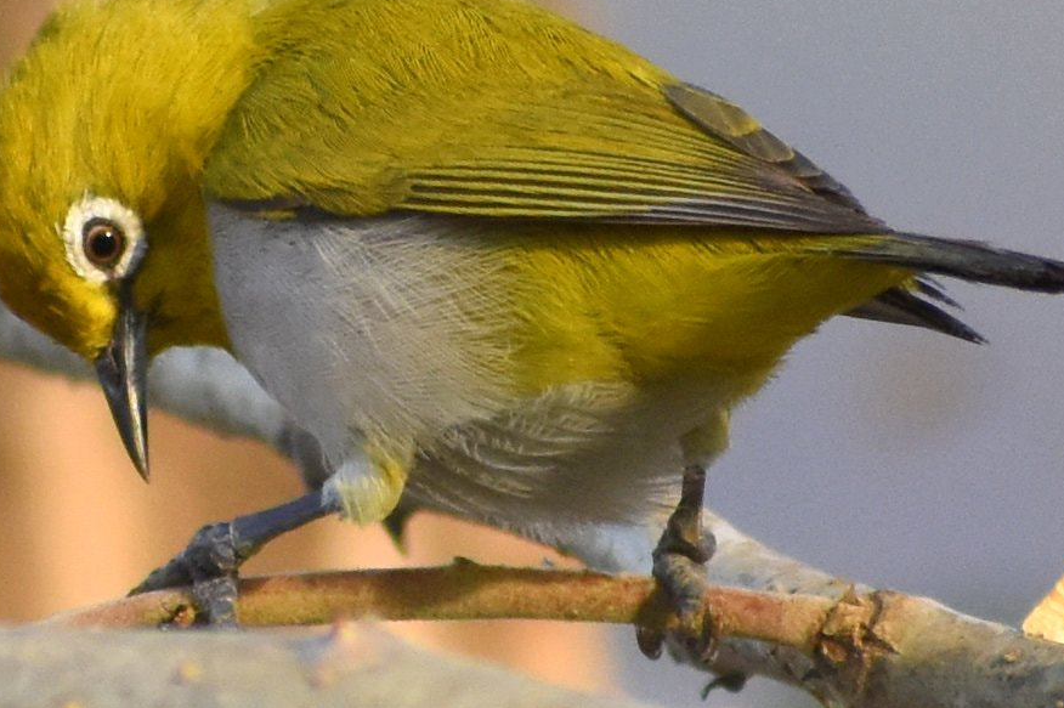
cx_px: 266
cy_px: 250
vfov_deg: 1.7
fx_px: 24280
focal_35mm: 822
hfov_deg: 2.5
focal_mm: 300
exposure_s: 1/1000
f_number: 6.3
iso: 1000
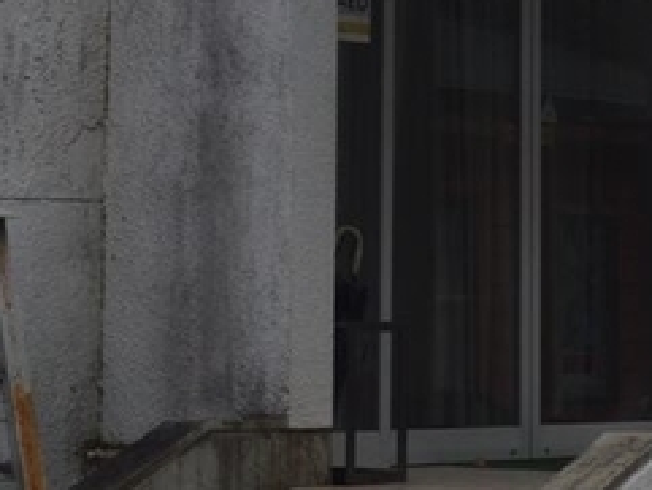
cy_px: -135
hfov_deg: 12.4
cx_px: 574
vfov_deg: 9.3
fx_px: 2977
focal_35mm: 158
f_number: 6.3
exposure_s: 1/160
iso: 400
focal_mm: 22
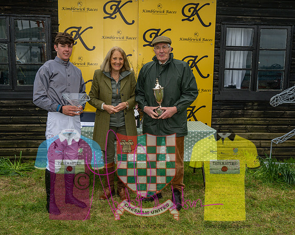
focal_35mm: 39
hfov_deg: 46.4
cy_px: 118
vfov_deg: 37.8
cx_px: 148
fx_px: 344
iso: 200
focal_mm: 35
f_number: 5
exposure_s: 1/320
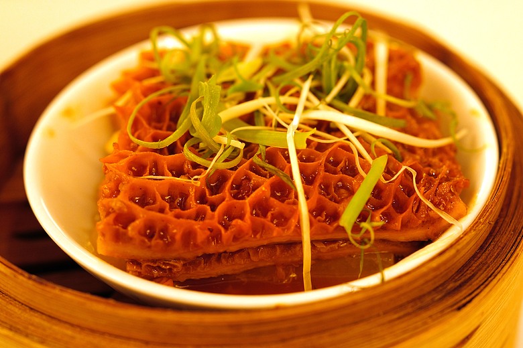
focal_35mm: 43
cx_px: 262
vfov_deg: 31.2
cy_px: 174
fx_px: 625
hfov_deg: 45.4
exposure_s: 1/80
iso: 1000
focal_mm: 43
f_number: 4
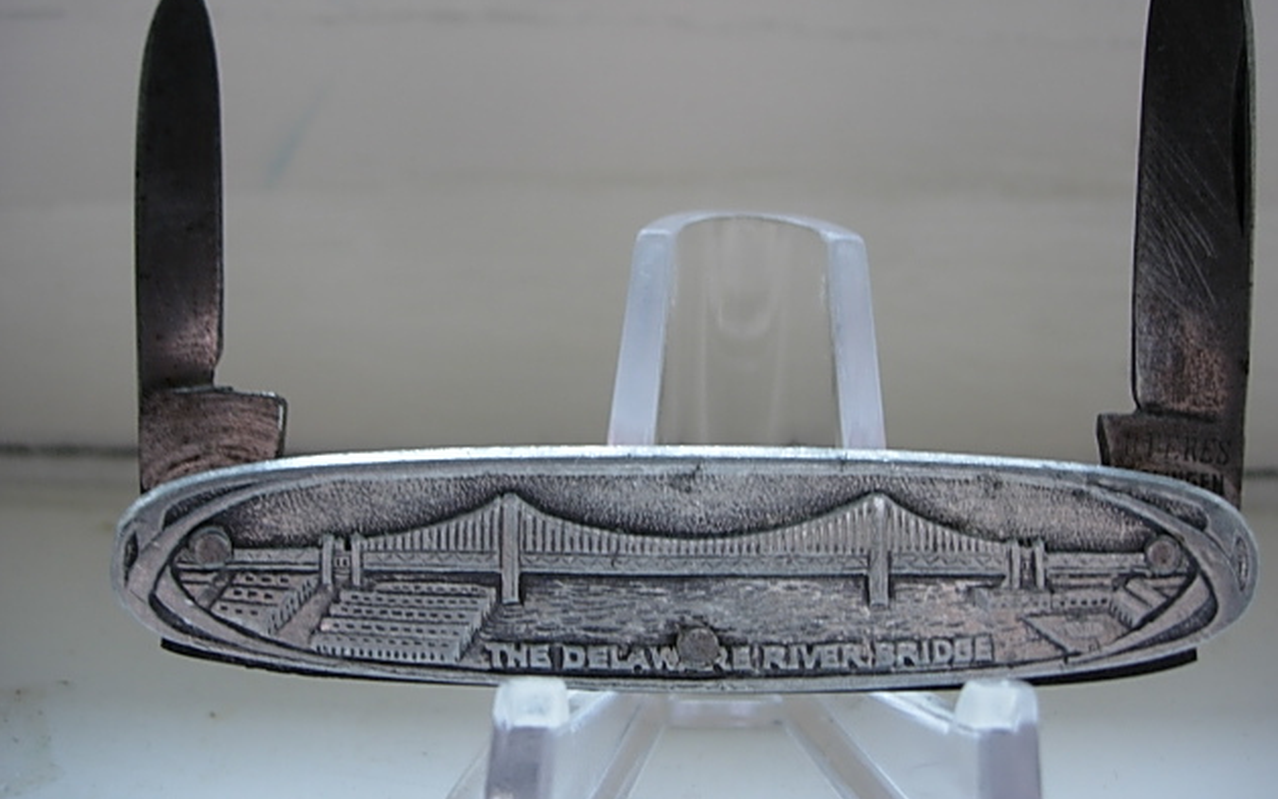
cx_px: 648
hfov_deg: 48.2
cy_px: 329
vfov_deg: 31.2
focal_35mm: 41
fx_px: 1428
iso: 64
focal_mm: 7.8
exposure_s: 1/17.9
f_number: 2.8
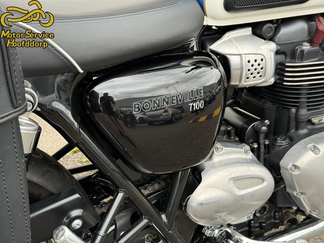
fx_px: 449
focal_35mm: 48
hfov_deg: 39.7
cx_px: 162
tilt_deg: -29.5
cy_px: 122
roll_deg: -0.6
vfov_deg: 30.3
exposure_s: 1/202
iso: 80
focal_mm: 6.76
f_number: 1.78
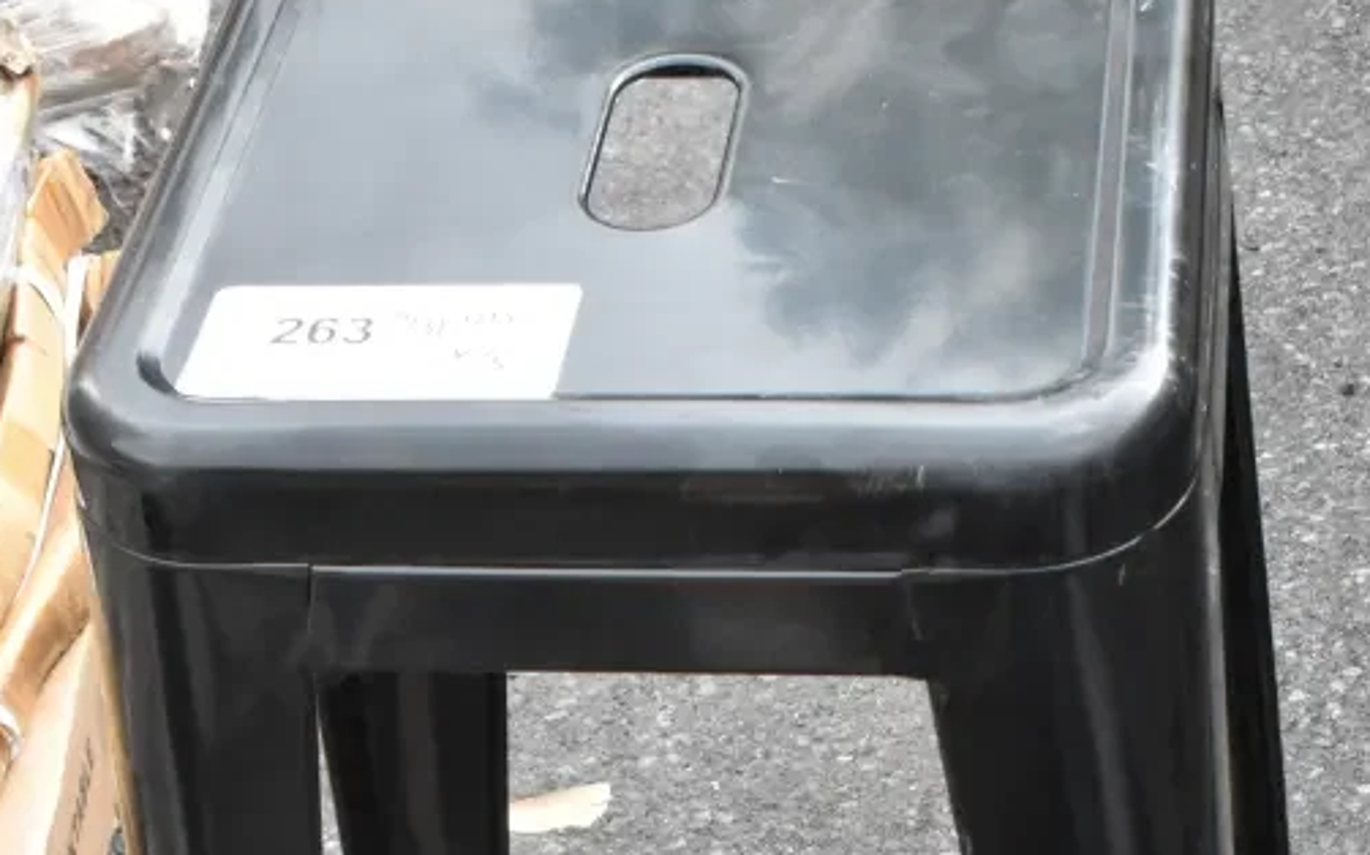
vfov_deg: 14.1
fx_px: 3322
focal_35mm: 89
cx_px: 757
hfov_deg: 23.3
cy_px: 1080
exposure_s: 1/800
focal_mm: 32
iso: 6400
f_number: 14
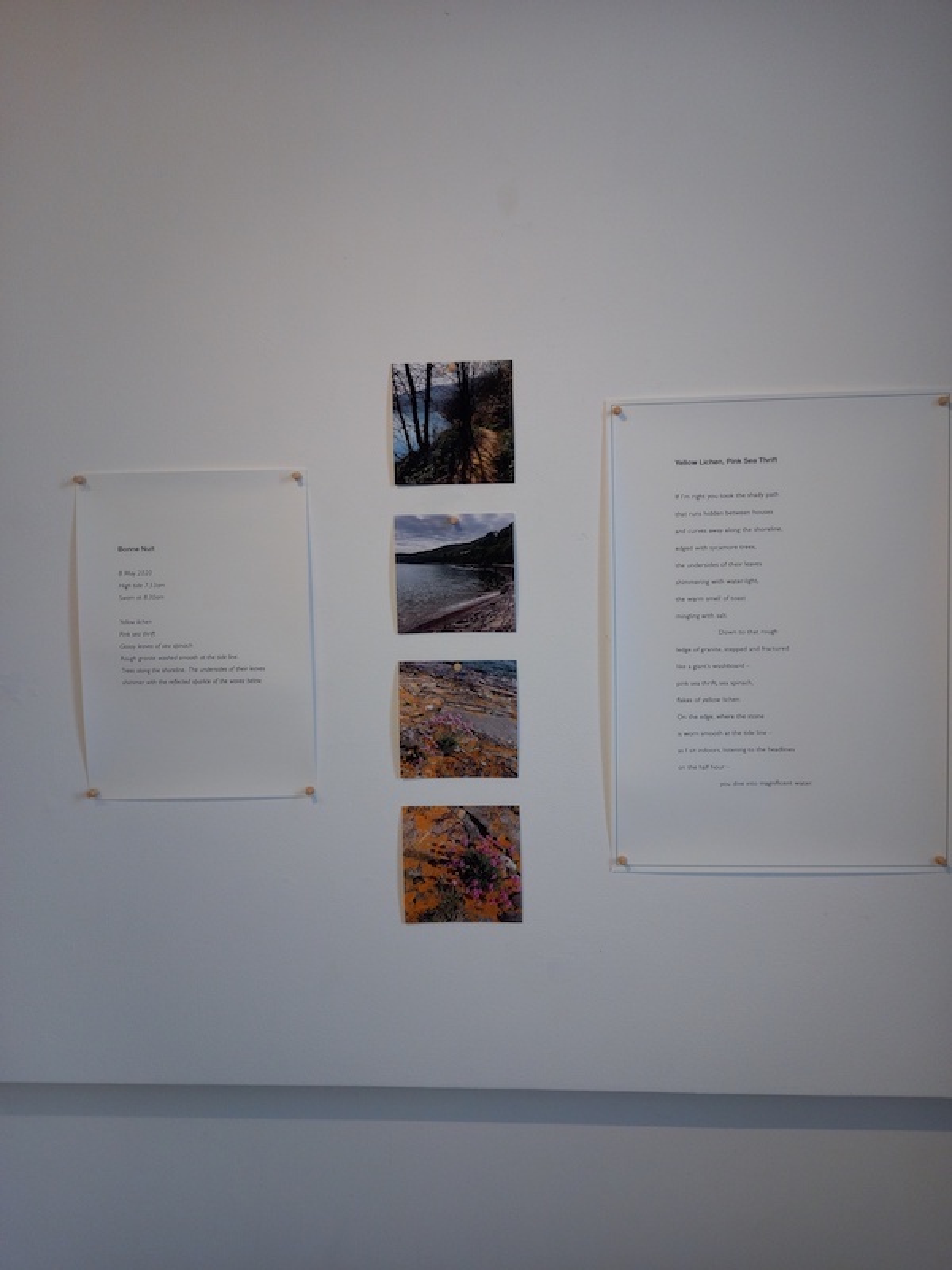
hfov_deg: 54.9
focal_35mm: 25
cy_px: 635
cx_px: 476
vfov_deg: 69.4
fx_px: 917
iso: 64
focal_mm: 4.6
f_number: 2
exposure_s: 1/50
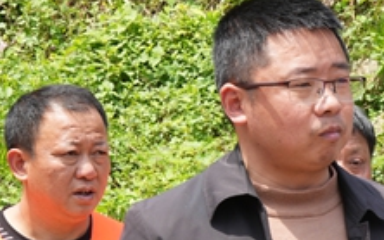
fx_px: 2019
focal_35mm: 193
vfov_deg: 6.8
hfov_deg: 10.4
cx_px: 633
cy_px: 296
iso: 100
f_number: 7.1
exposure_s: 1/125
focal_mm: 35
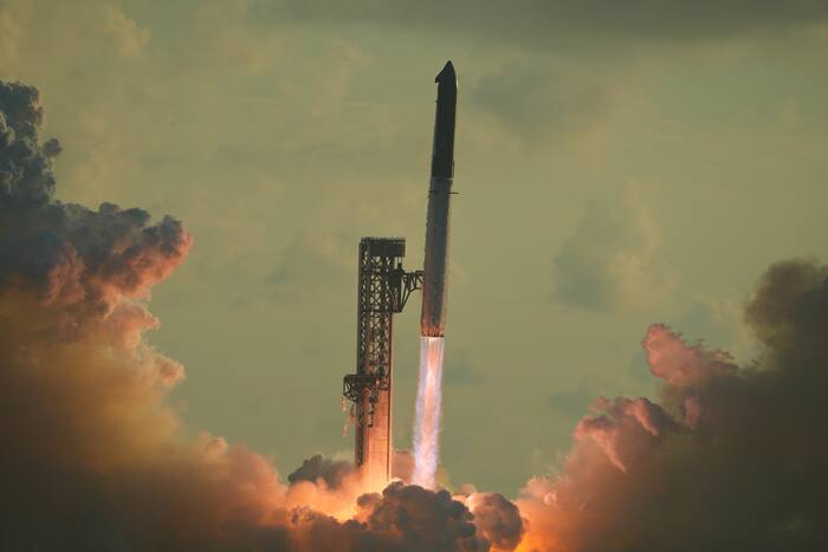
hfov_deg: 3.4
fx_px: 13802
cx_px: 414
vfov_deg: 2.3
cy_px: 276
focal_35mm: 600
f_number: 4
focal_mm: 600
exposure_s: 1/2500
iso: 100
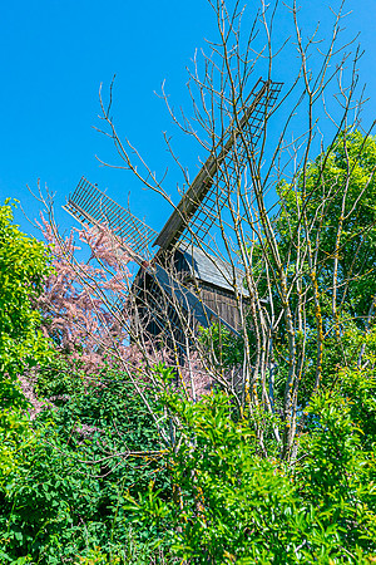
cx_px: 188
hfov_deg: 37.9
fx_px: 548
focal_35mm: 35
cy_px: 282
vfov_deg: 54.4
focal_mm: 35
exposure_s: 1/6400
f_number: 5
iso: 2000
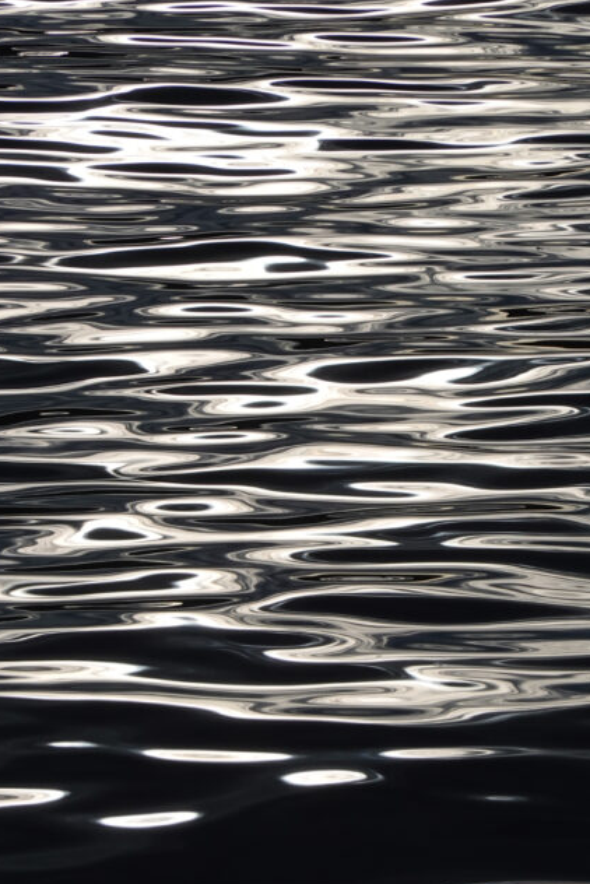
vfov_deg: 6.4
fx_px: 7956
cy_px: 522
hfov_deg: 4.2
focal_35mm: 324
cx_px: 314
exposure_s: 1/1000
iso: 100
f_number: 8
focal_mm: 72
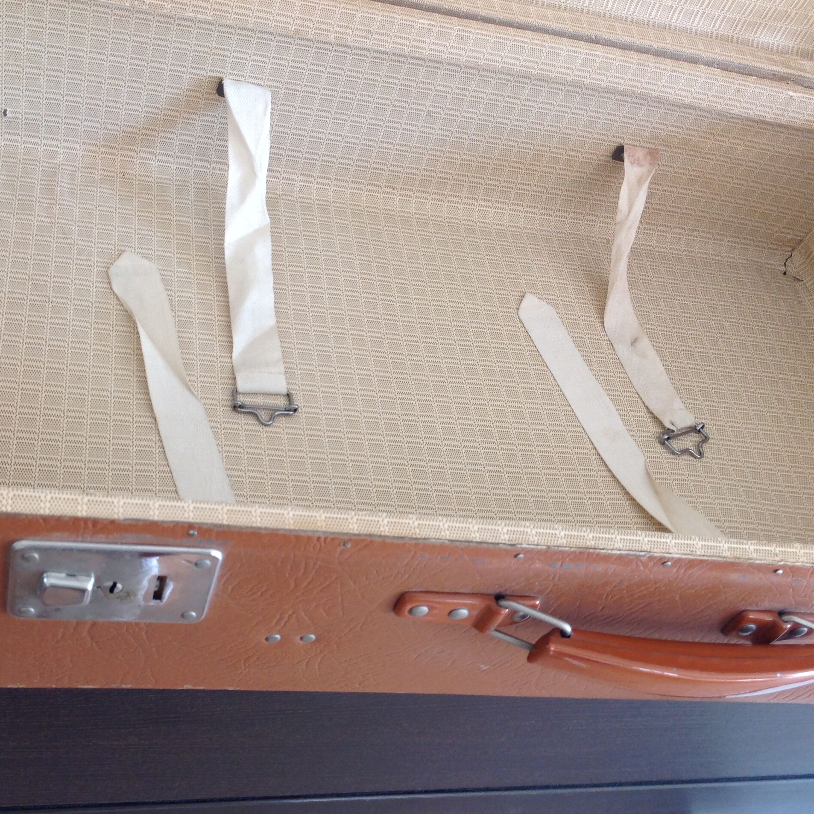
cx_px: 326
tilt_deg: -47.4
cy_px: 413
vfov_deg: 40.0
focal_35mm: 42
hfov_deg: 39.9
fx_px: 1117
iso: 50
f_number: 2.4
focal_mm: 4.28
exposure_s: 1/20
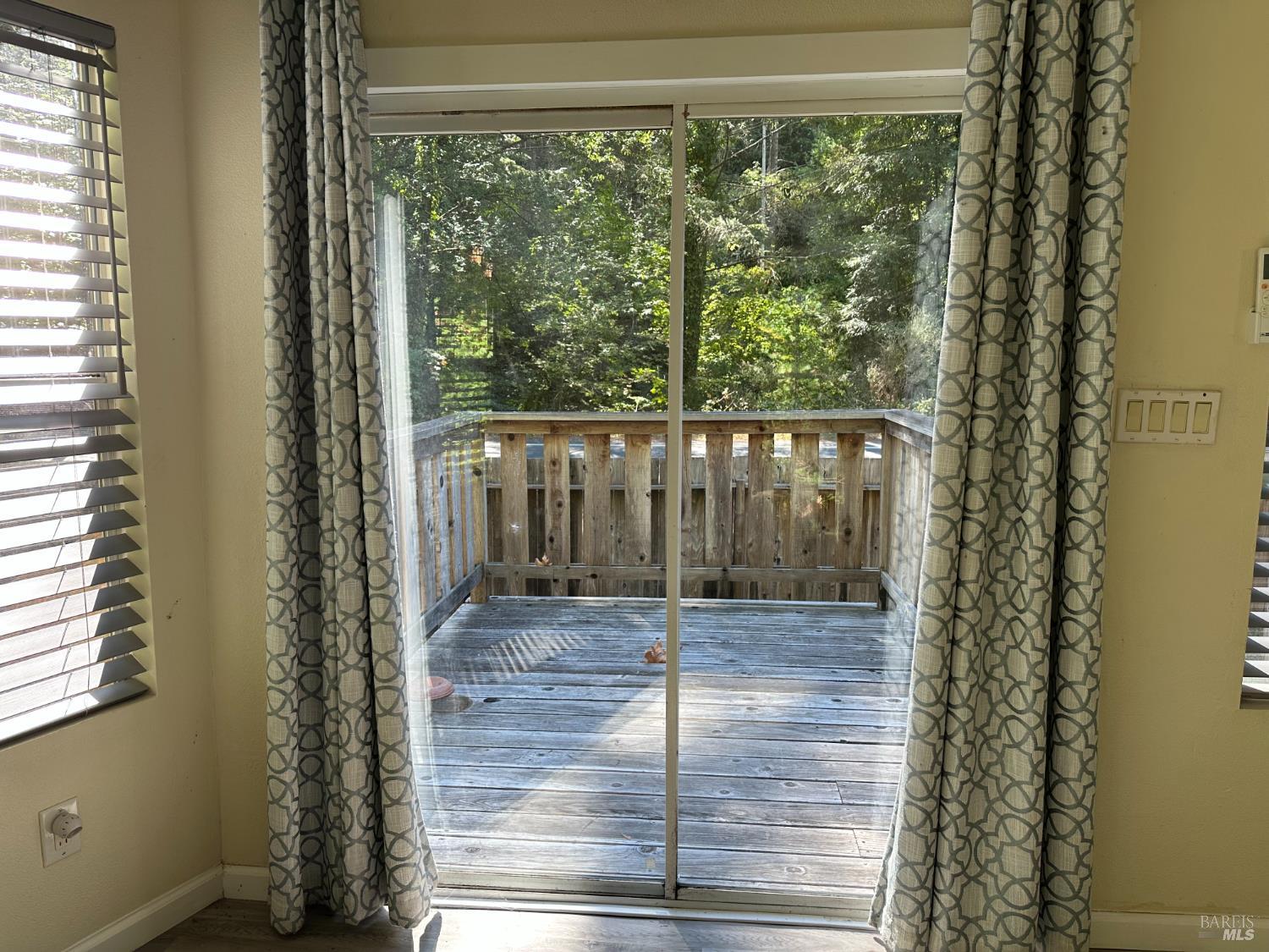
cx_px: 634
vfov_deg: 56.8
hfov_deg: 71.6
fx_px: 880
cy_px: 476
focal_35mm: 24
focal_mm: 6.86
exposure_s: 1/121
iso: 80
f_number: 1.78
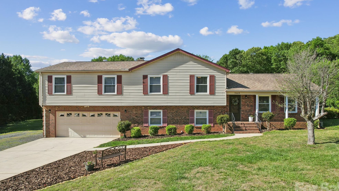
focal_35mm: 24
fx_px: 216
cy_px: 98
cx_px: 174
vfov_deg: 47.7
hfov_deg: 76.3
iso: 100
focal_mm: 8.4
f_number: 2.8
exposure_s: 1/200
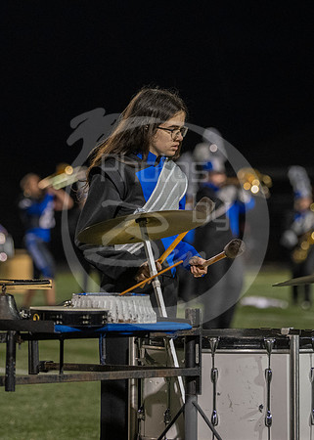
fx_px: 2927
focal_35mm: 234
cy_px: 170
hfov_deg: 6.1
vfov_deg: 8.6
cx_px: 195
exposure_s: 1/500
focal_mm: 130
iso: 4000
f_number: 2.8
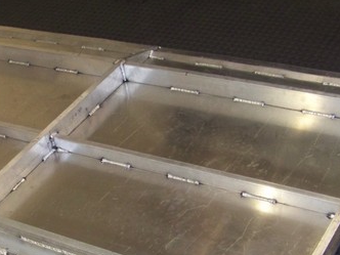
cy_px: 183
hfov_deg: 25.5
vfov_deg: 19.3
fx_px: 746
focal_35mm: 76
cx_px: 118
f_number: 2.8
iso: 200
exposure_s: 1/30
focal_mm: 5.85
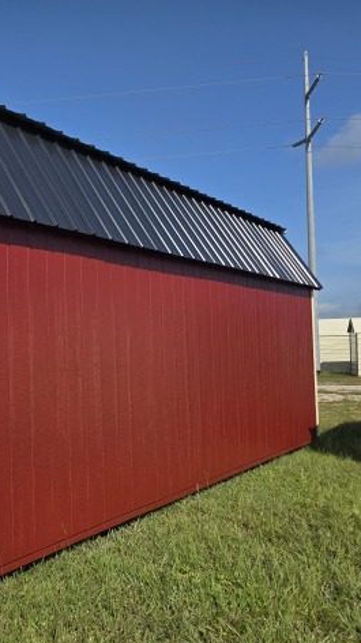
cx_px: -7
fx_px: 579
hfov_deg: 31.7
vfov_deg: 58.0
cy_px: 326
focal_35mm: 34
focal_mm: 6.3
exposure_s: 1/7333
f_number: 1.7
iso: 80
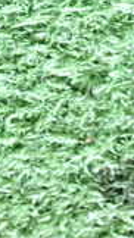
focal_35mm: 165
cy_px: -28
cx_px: -155
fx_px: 1043
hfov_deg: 7.0
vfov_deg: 12.8
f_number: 2.8
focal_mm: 7.31
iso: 500
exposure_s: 1/40
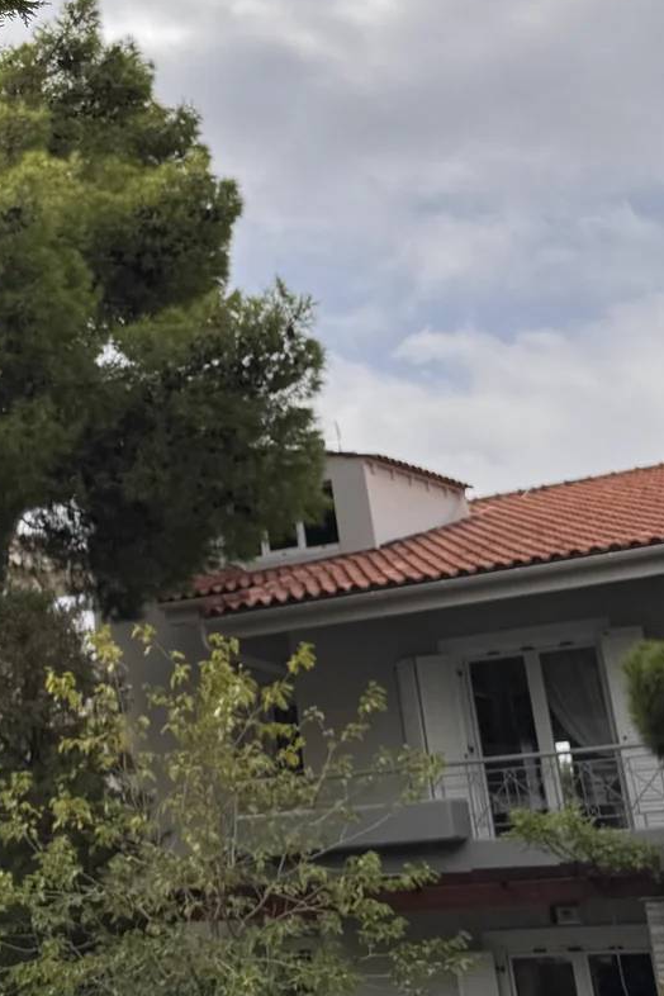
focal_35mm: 61
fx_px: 1688
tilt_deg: +27.2
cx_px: 43
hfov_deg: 21.7
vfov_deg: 30.9
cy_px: 43
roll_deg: +2.4
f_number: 1.78
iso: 80
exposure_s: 1/9009
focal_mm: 6.86
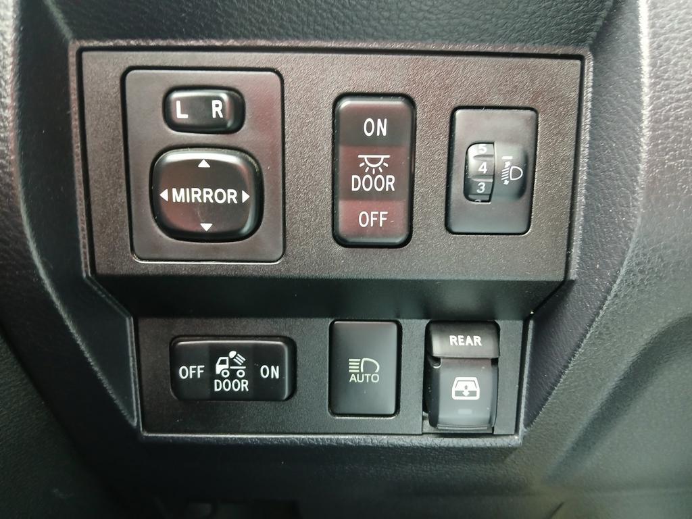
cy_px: 260
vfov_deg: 53.1
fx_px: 520
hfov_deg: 67.3
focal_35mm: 26
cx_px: 346
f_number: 1.8
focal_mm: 3.98
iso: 250
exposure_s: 1/24
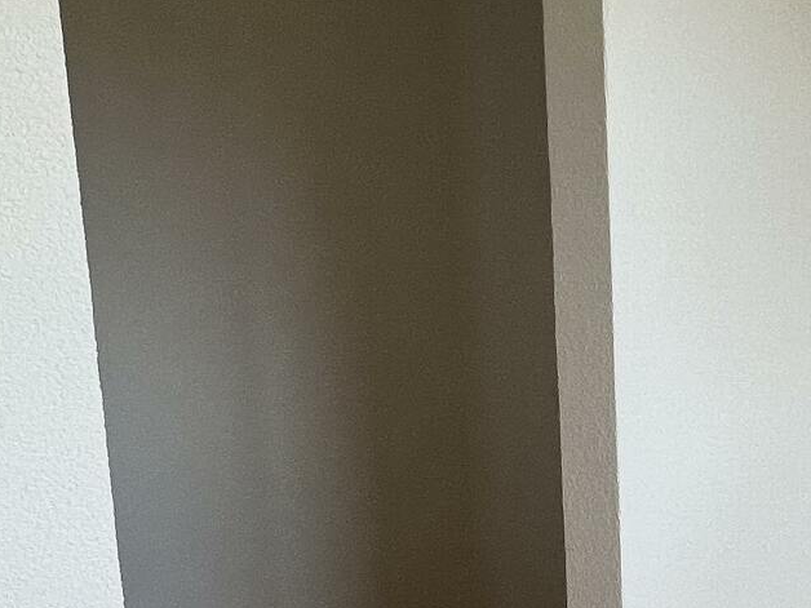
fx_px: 1242
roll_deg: +0.2
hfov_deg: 33.7
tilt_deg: -12.8
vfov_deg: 27.1
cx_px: 770
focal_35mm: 53
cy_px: 467
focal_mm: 1.57
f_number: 1.8
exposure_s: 1/99
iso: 64
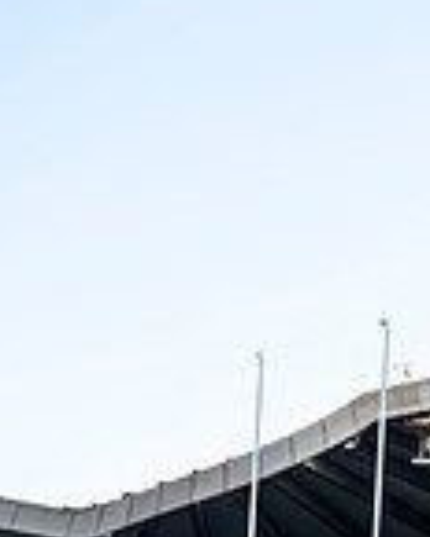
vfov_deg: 17.6
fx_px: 1639
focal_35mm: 103
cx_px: 979
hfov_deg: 12.3
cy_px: 672
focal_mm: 27.5
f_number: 6.3
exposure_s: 1/250
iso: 500
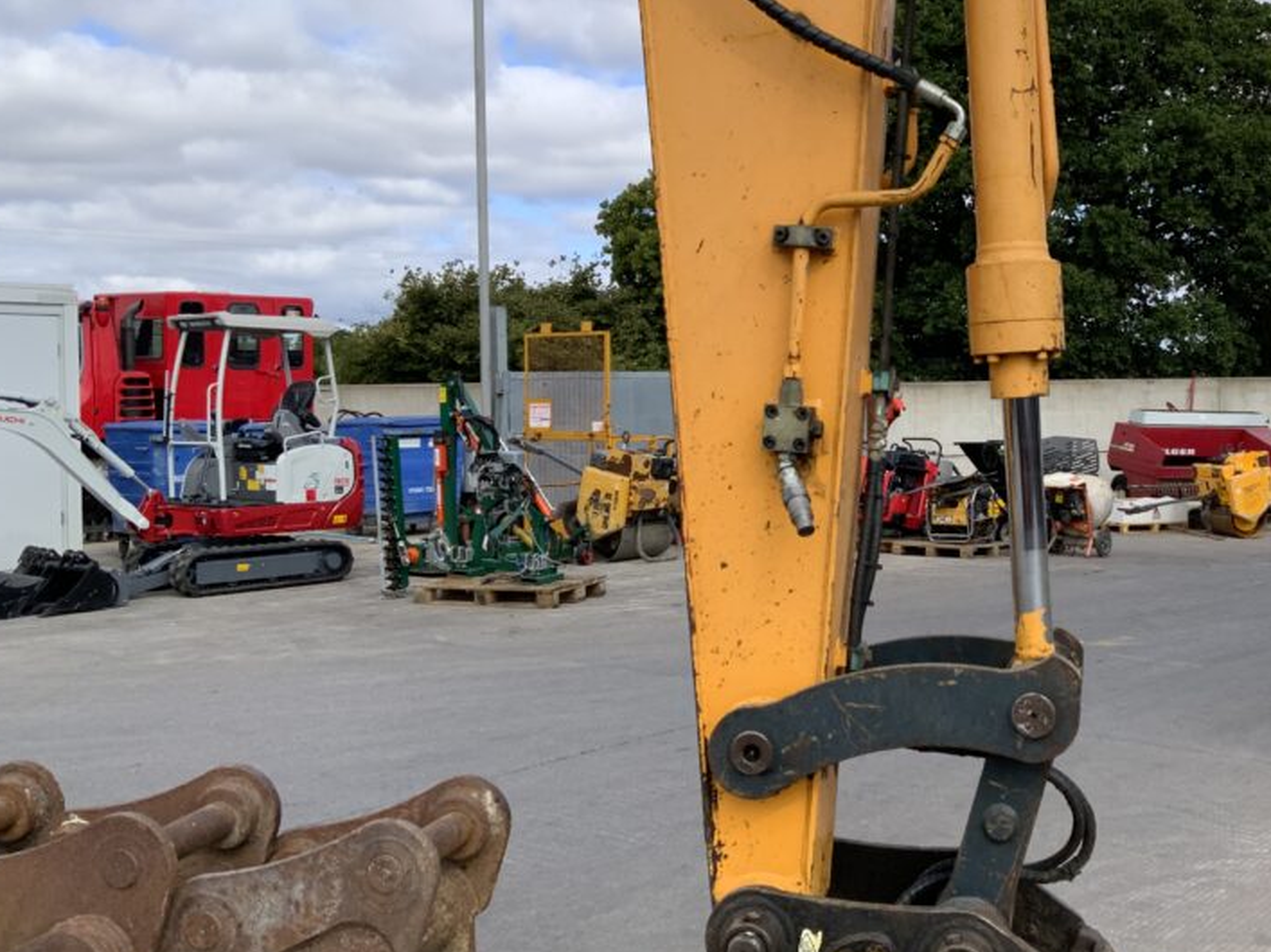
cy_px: 428
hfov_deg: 43.8
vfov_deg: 34.3
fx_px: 1542
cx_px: 897
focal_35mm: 42
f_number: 1.8
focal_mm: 3
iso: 16
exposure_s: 1/1168
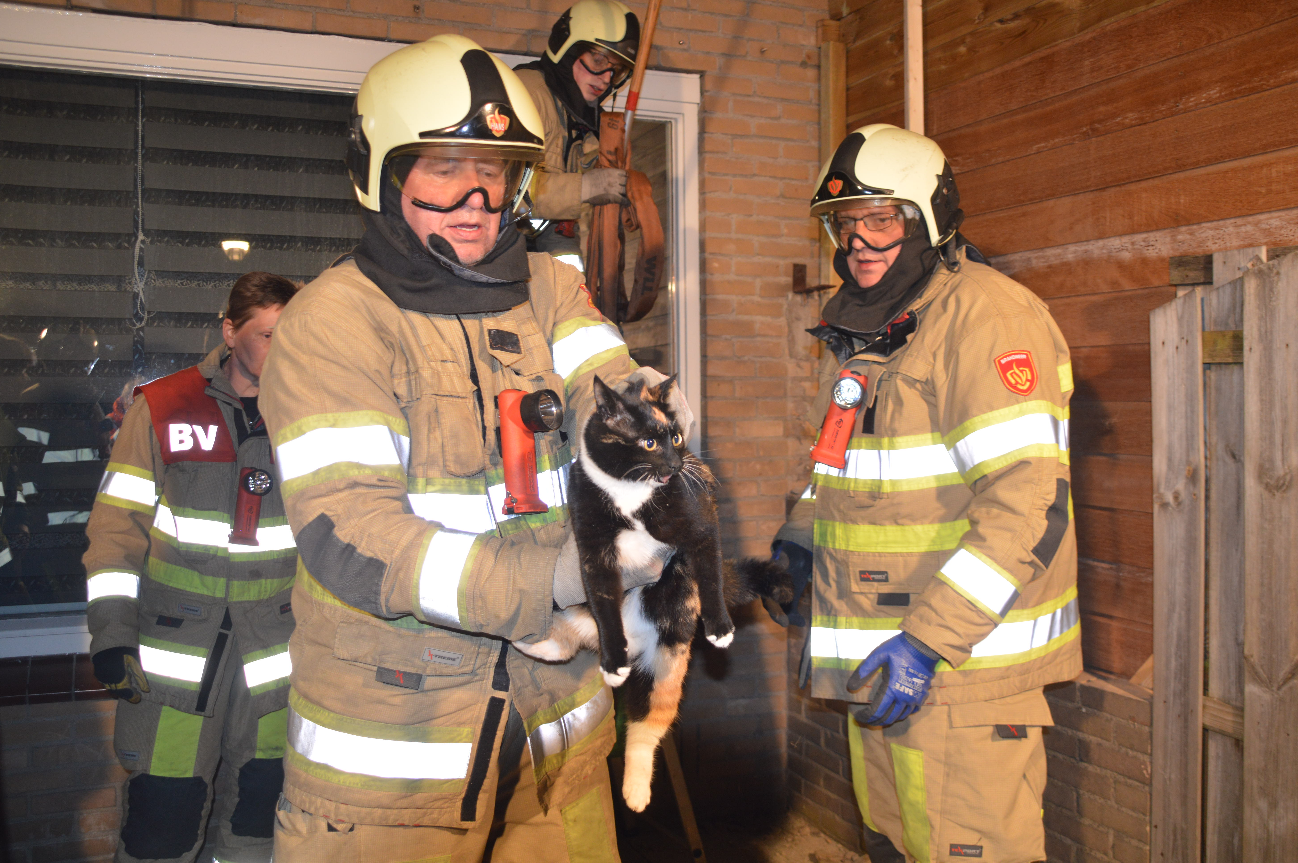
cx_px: 639
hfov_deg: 58.0
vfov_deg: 40.4
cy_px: 418
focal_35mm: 33
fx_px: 1171
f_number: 3.5
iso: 400
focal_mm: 21
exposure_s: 1/60
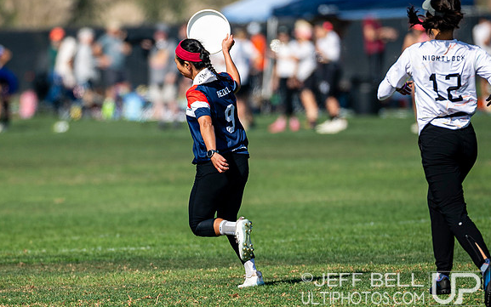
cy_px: 187
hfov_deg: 3.1
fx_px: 9062
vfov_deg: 1.9
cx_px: 198
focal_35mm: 677
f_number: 3.2
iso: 160
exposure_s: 1/2500
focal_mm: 280
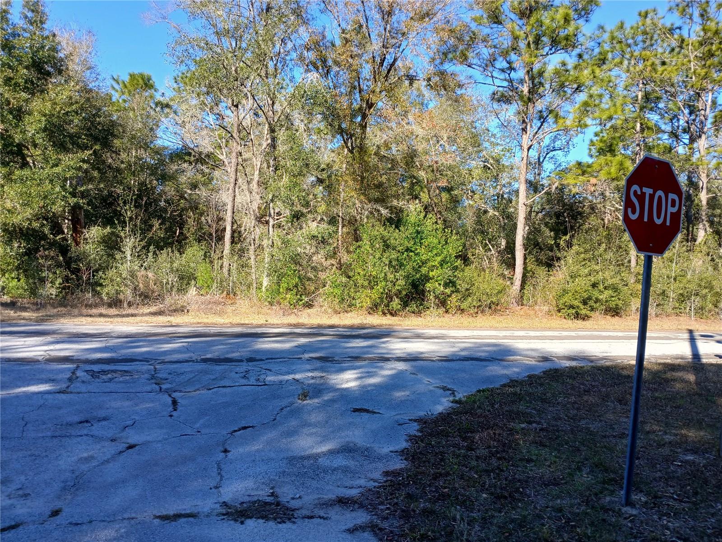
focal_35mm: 26
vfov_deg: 53.1
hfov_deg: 67.3
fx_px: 542
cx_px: 361
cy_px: 271
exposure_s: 1/198
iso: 20
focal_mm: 3.98
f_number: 1.8
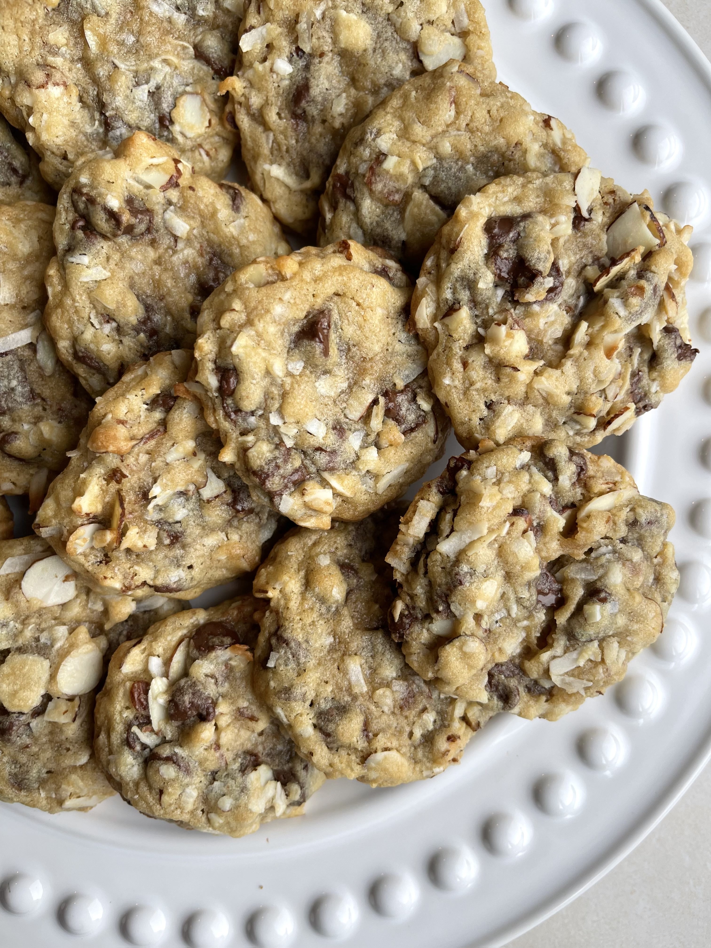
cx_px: 356
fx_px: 712
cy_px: 474
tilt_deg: -89.7
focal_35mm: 26
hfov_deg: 53.1
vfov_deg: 67.3
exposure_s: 1/120
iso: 40
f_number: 1.6
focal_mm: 5.1
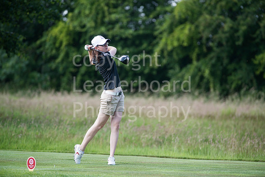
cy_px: 88
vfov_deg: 4.6
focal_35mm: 300
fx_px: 2209
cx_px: 132
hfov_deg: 6.9
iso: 400
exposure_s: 1/1600
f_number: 4.5
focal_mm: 300
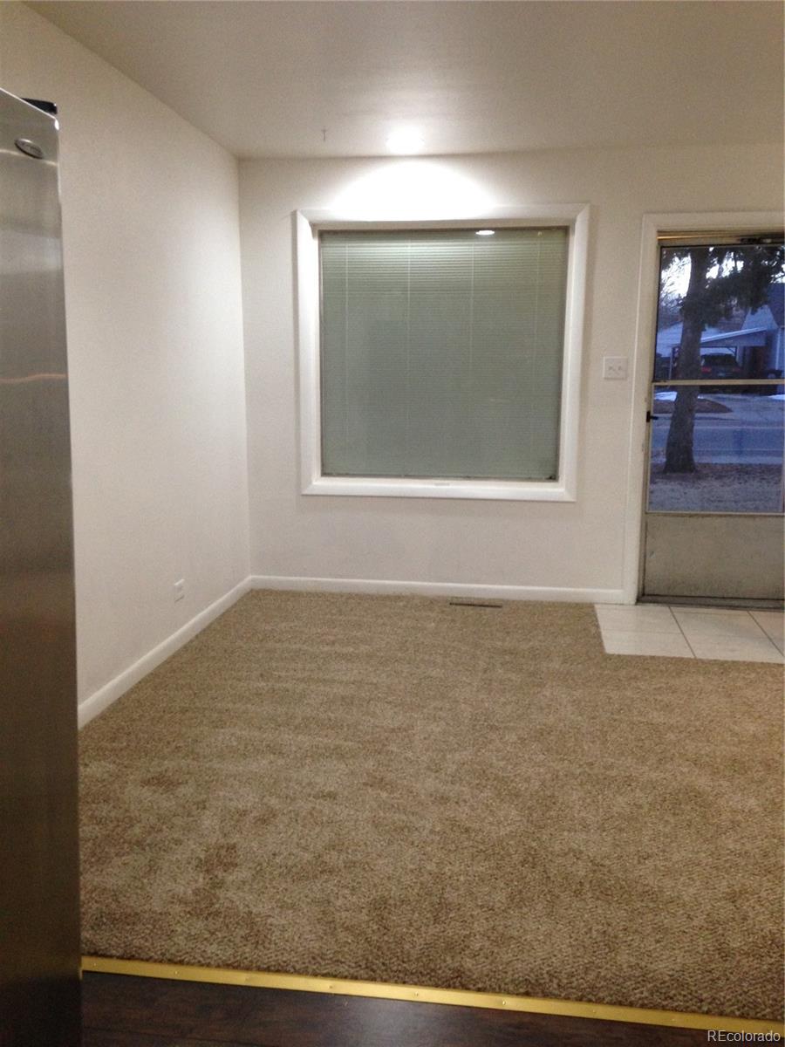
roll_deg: -1.3
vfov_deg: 55.4
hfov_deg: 42.9
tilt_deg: -10.0
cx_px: 392
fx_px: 998
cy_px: 524
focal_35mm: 33
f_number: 2.4
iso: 200
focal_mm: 4.12
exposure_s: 1/20
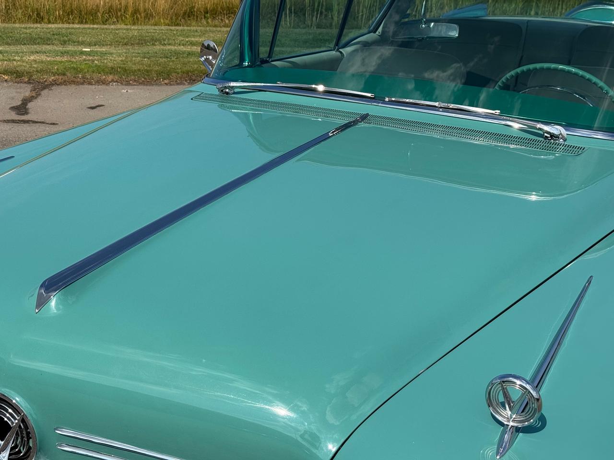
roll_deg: -2.2
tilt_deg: -20.9
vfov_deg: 30.3
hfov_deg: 39.7
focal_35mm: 48
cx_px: 307
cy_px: 230
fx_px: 851
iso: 64
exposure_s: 1/7092
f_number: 1.78
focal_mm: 6.76
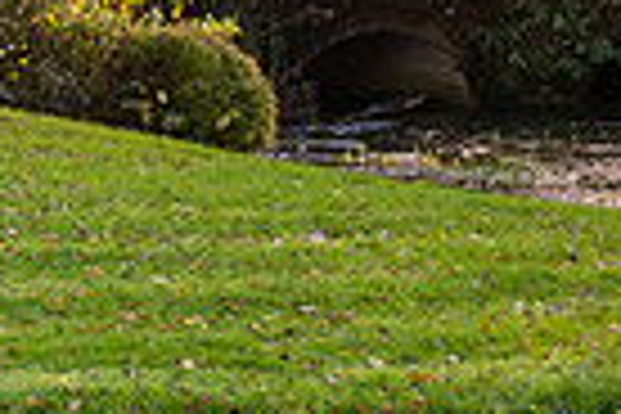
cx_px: -392
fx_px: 2760
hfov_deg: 12.1
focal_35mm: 160
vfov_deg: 8.6
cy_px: 124
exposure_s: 1/160
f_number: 6.3
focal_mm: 38
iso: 500
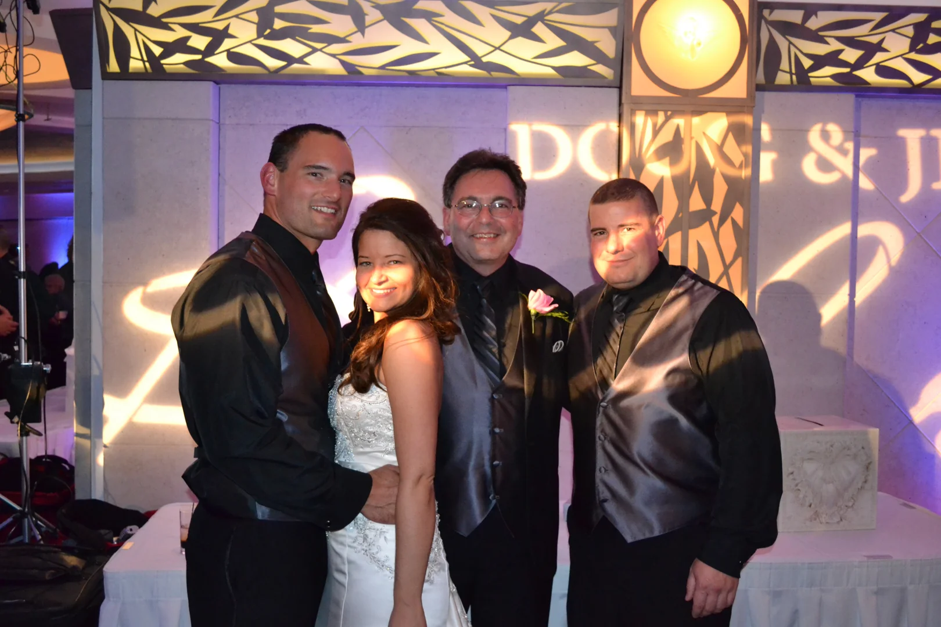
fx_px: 941
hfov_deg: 53.1
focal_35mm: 36
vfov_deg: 36.9
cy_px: 314
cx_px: 470
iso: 3200
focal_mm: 24
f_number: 4
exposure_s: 1/60
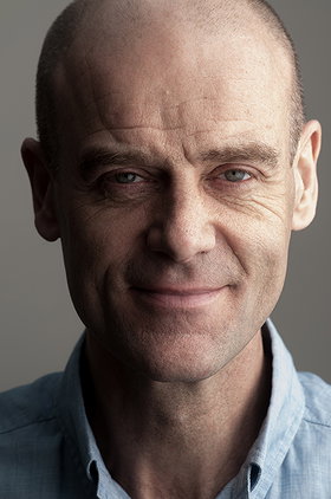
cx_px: 166
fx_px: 2594
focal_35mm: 188
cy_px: 250
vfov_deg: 11.0
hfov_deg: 7.3
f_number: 8
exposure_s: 1/160
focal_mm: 125
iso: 100
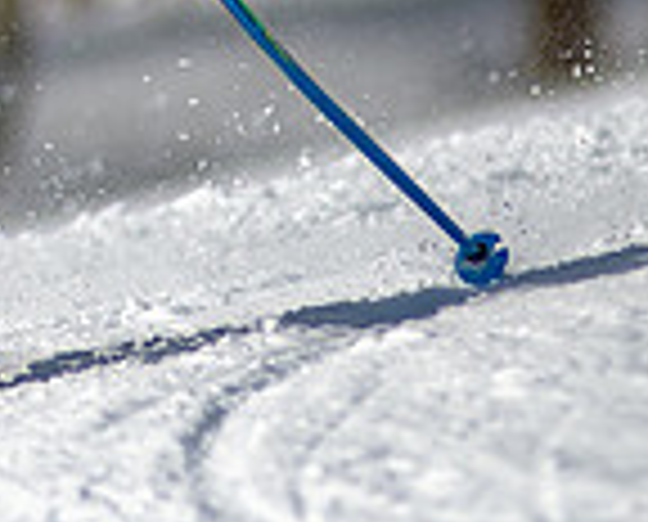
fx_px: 32615
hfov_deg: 1.1
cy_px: -331
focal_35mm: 1696
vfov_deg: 0.9
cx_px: -135
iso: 100
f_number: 2.8
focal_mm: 300
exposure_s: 1/6400
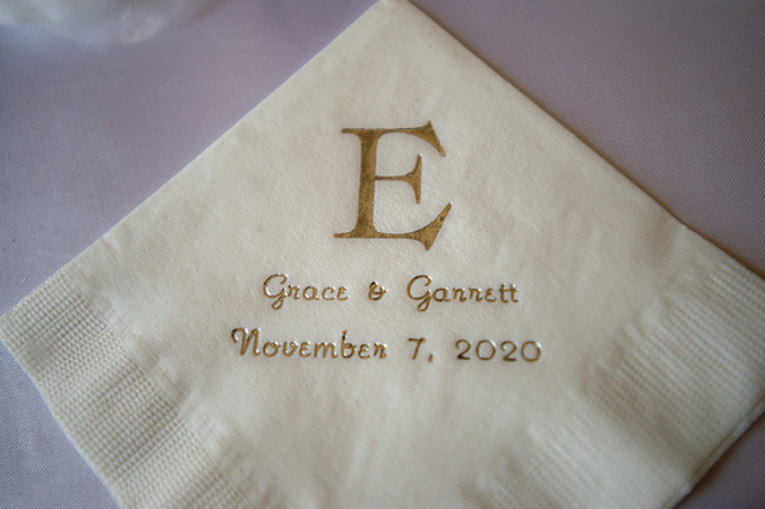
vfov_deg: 37.8
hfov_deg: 54.5
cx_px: 382
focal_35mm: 35
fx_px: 743
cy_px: 254
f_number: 2.8
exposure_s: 1/250
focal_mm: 35
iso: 500
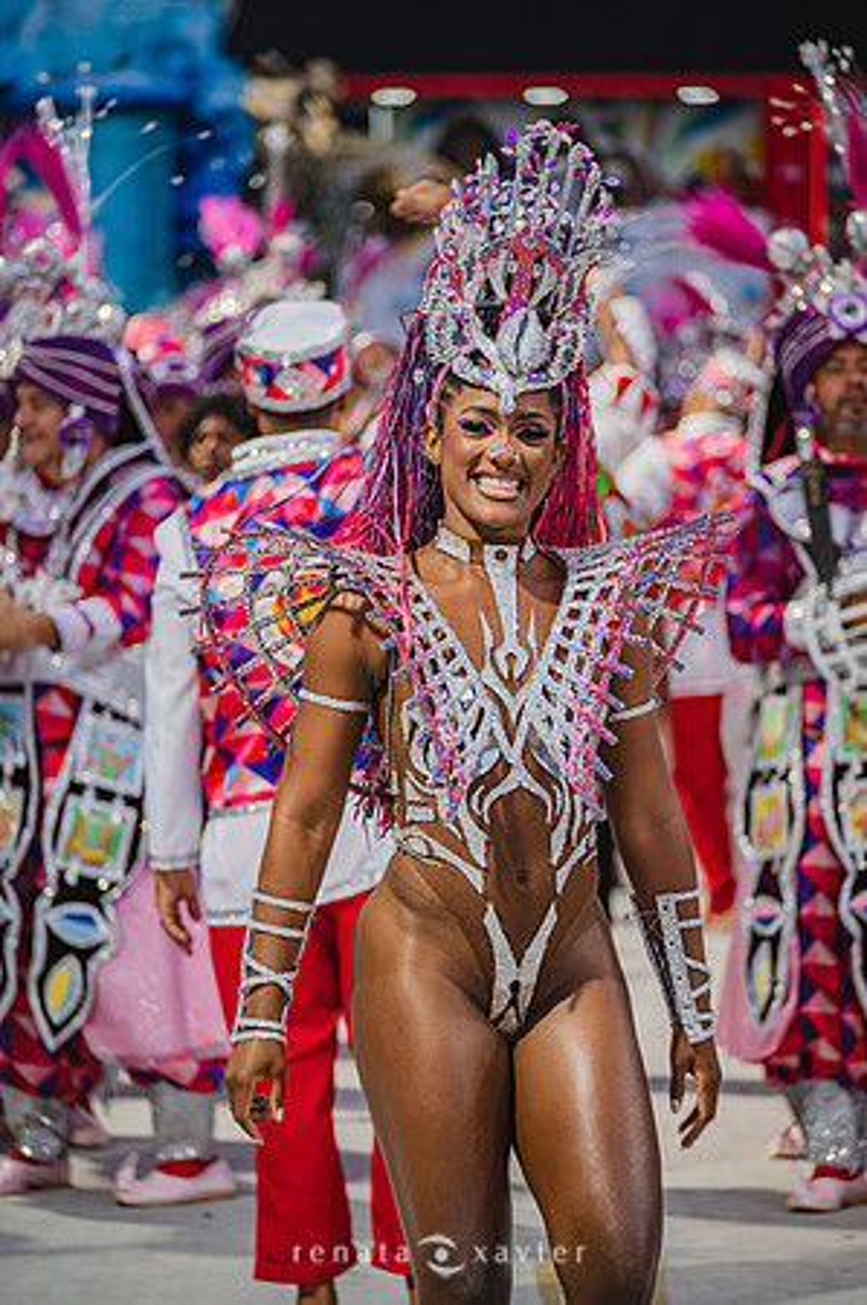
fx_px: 7241
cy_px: 652
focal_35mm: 200
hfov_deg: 6.9
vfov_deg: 10.3
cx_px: 434
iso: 800
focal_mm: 200
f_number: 5.3
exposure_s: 1/250
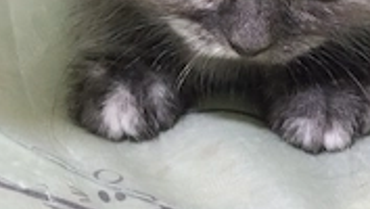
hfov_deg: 18.7
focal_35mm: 113
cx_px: 297
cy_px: -107
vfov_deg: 10.4
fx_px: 1110
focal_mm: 4.22
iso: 1250
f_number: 1.8
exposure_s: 1/20
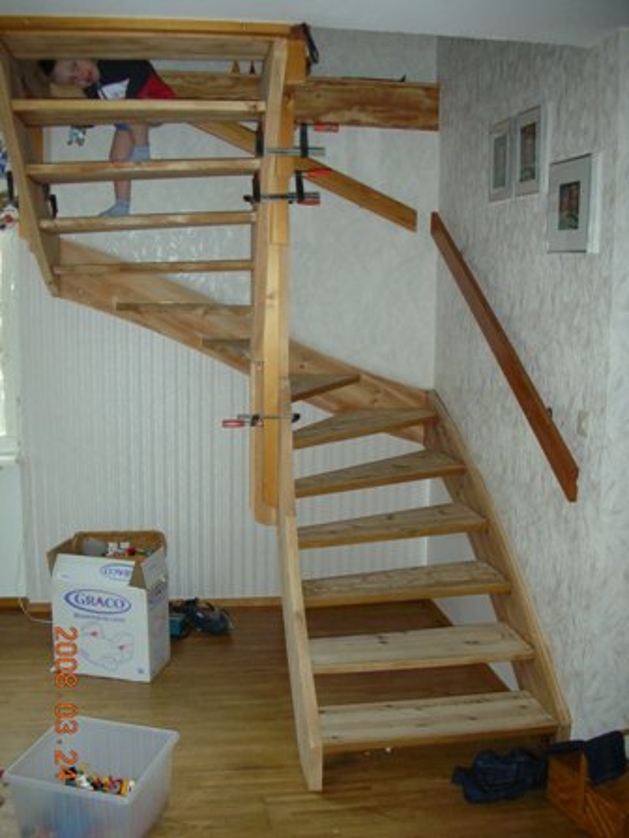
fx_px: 848
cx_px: 314
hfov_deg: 40.7
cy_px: 419
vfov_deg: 52.6
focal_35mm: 35
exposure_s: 1/60.1
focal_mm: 5.8
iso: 123
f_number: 3
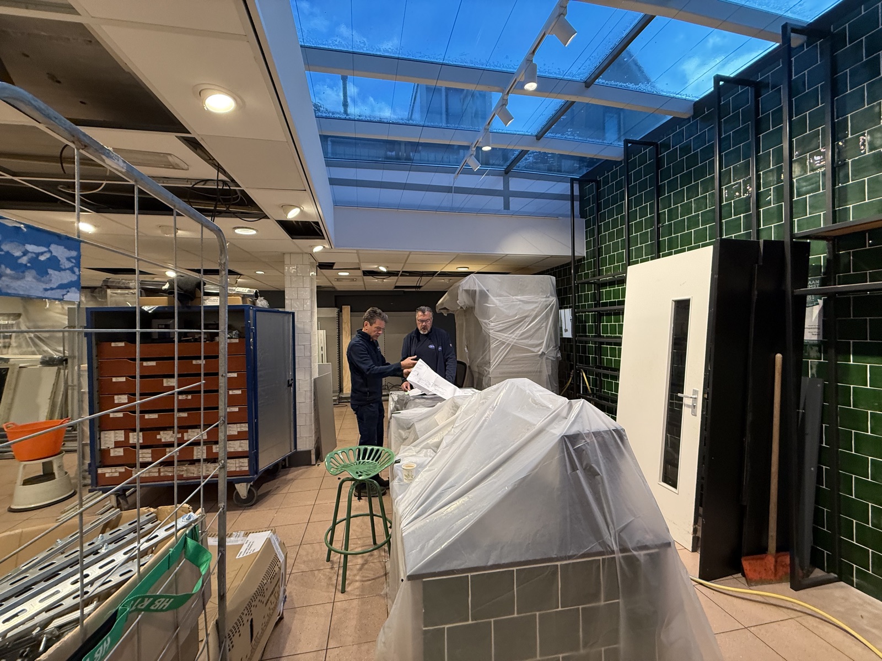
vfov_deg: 85.7
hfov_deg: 102.1
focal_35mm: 14
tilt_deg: +0.1
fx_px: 357
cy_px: 330
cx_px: 441
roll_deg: +0.6
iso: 200
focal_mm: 2.22
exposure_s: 1/100
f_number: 2.2
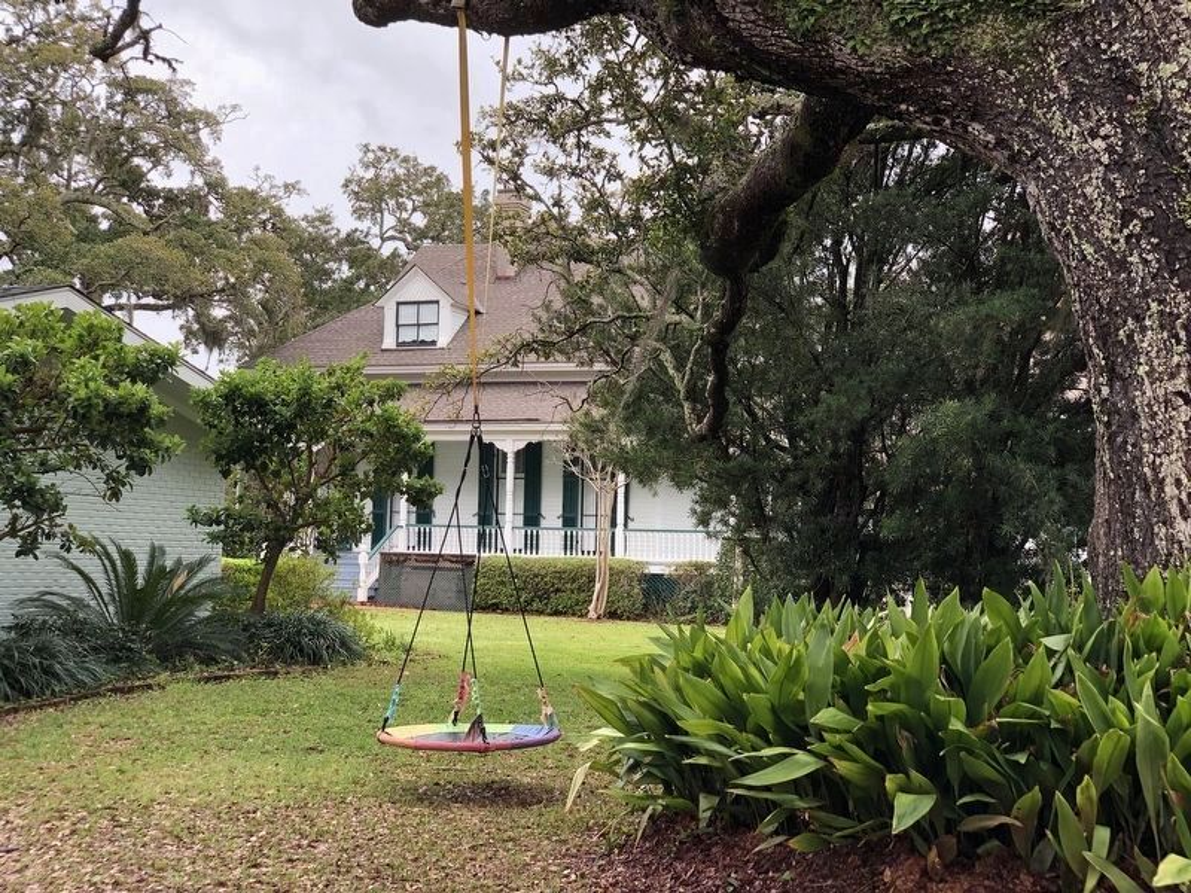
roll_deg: -1.6
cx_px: 596
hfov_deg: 36.8
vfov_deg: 28.0
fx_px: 1789
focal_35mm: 52
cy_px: 446
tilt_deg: +4.2
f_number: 2.4
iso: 16
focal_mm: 6
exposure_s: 1/175
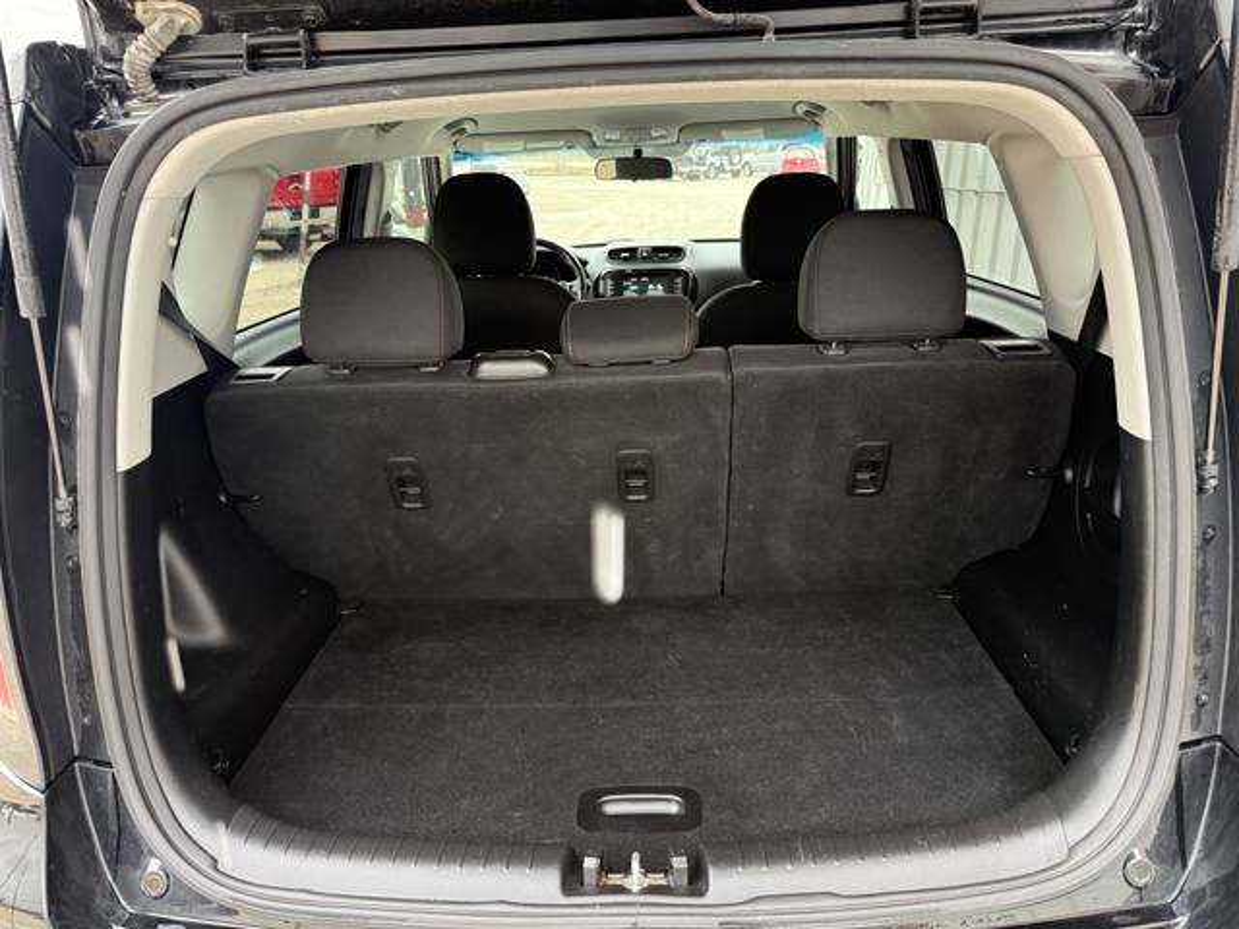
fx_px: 859
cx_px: 620
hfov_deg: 71.6
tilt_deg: -19.5
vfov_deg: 56.8
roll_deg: -0.3
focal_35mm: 24
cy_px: 464
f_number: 1.78
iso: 200
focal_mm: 6.76
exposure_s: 1/190
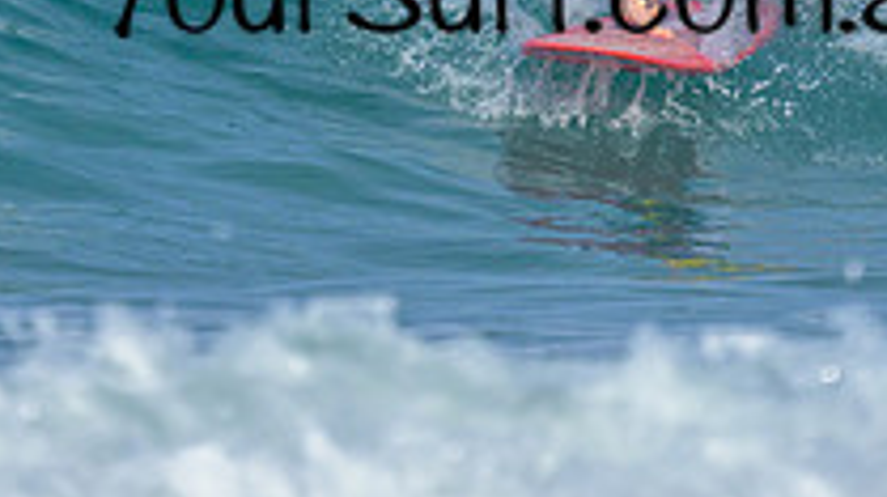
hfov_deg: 0.7
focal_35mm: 3204
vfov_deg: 0.4
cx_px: 301
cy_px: -177
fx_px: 75271
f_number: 6.3
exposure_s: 1/2000
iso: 250
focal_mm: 800
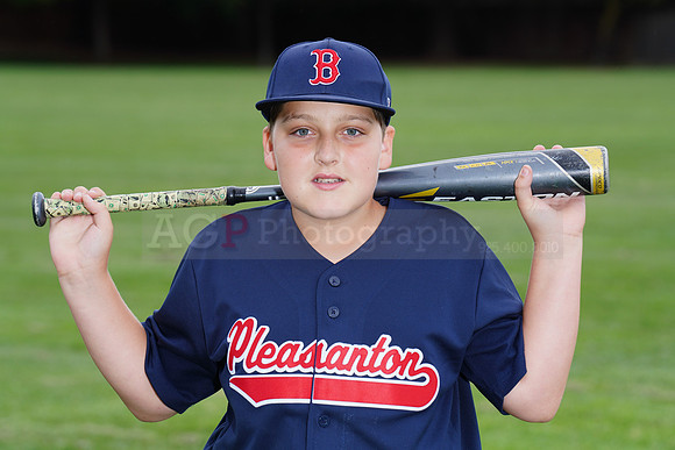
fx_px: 3638
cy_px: 225
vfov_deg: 7.1
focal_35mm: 194
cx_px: 338
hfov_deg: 10.6
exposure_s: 1/250
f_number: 8
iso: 200
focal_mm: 194
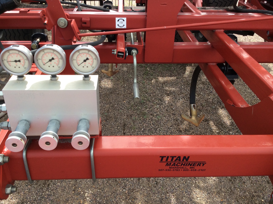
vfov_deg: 39.6
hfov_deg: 51.4
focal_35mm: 36
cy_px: 94
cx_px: 132
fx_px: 284
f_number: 2.4
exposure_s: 1/406
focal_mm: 3.3
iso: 32
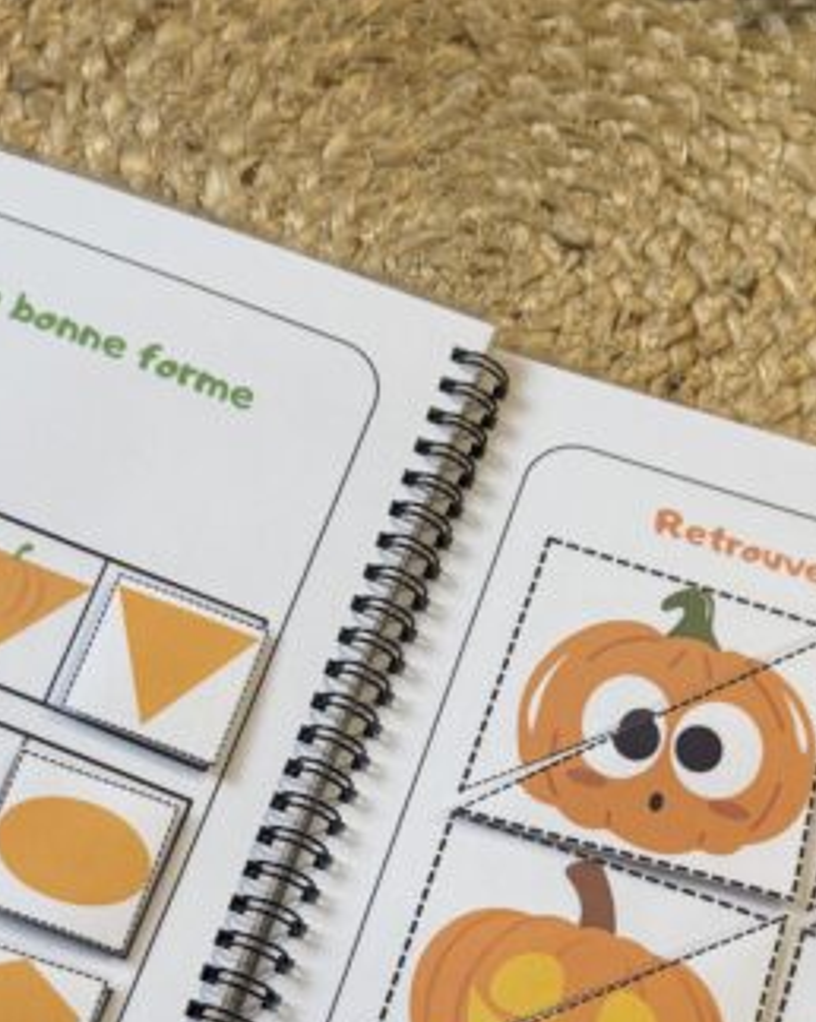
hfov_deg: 26.1
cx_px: 316
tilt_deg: -71.9
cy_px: 854
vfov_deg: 31.4
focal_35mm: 58
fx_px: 1753
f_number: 1.78
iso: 320
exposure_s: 1/60
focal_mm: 6.76
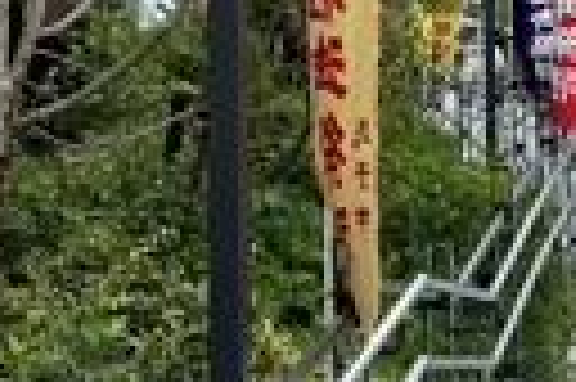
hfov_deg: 13.9
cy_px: 20
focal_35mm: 148
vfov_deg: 9.2
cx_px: 369
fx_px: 2365
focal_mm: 5.96
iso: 50
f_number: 1.6
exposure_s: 1/2513
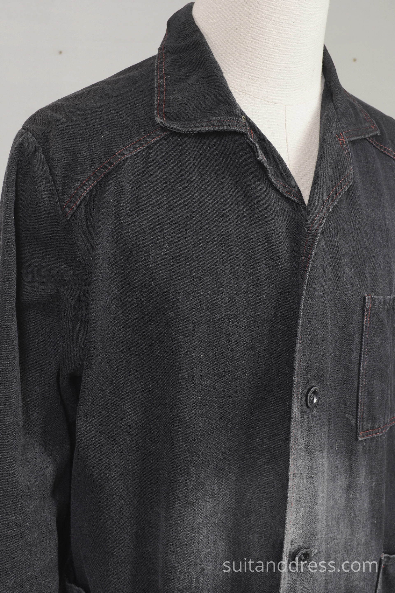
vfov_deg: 41.1
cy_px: 296
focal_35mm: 48
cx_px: 198
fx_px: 790
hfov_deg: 28.1
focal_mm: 32
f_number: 7.1
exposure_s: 1/8
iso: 200
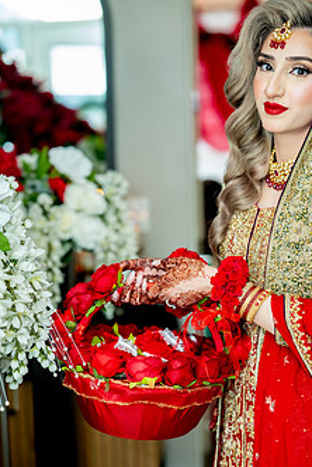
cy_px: 281
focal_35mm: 88
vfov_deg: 23.1
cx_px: 174
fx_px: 1142
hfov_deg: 15.6
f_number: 2
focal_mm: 65
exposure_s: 1/200
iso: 800
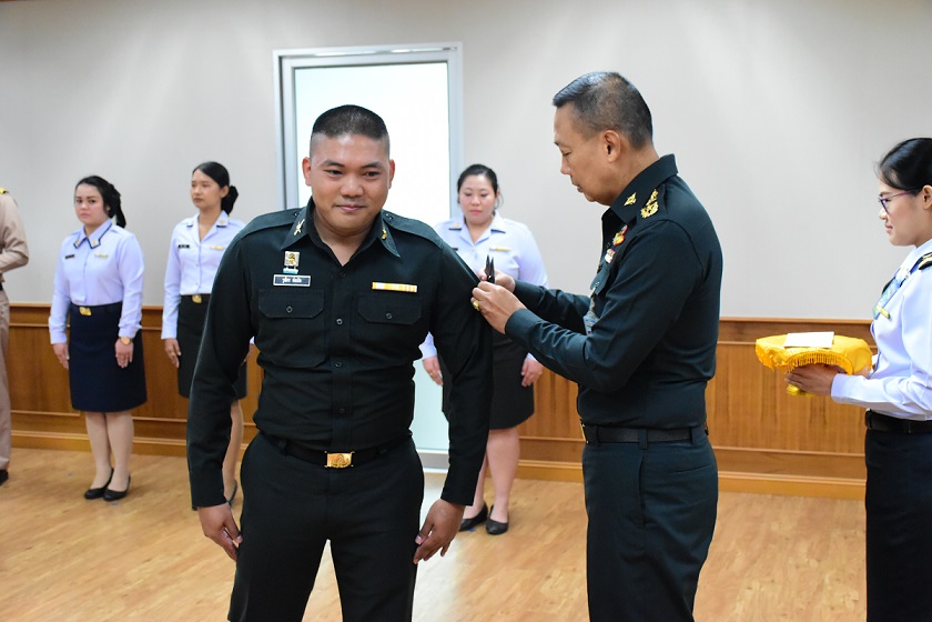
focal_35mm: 48
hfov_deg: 41.1
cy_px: 311
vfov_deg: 28.1
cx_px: 466
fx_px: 1243
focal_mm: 32
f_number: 4.5
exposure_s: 1/125
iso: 5000
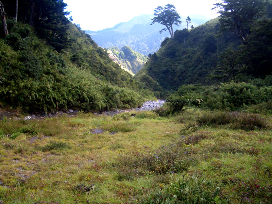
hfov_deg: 52.6
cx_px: 136
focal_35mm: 35
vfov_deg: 40.7
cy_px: 102
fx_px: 275
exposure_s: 1/125
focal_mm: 5.8
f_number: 2.6
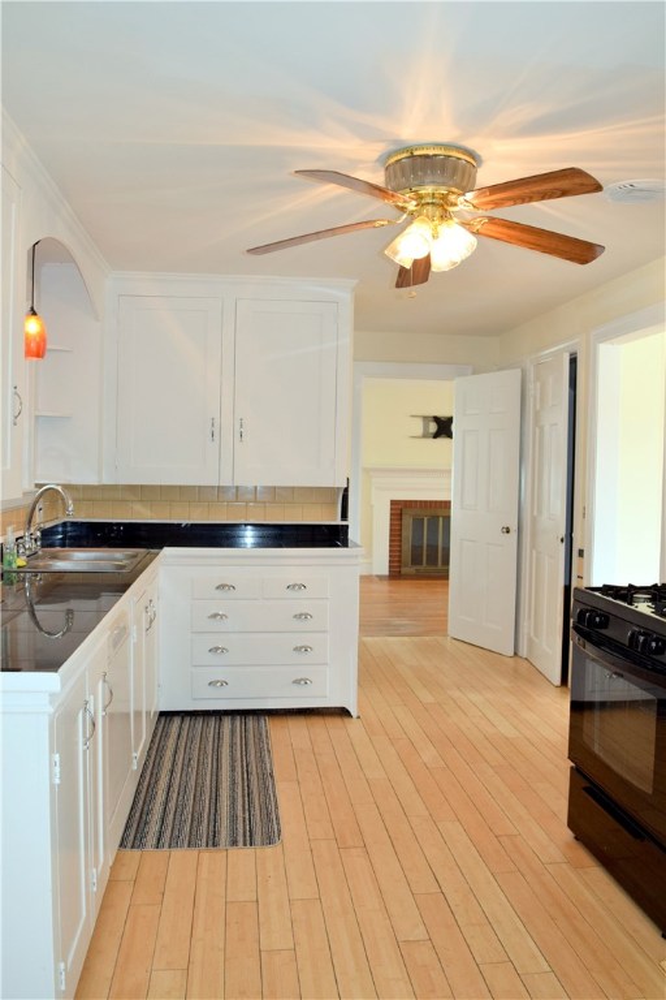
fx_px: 749
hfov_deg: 47.9
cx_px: 333
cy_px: 500
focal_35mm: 27
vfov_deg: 67.4
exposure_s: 1/125
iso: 800
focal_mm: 18
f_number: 5.6
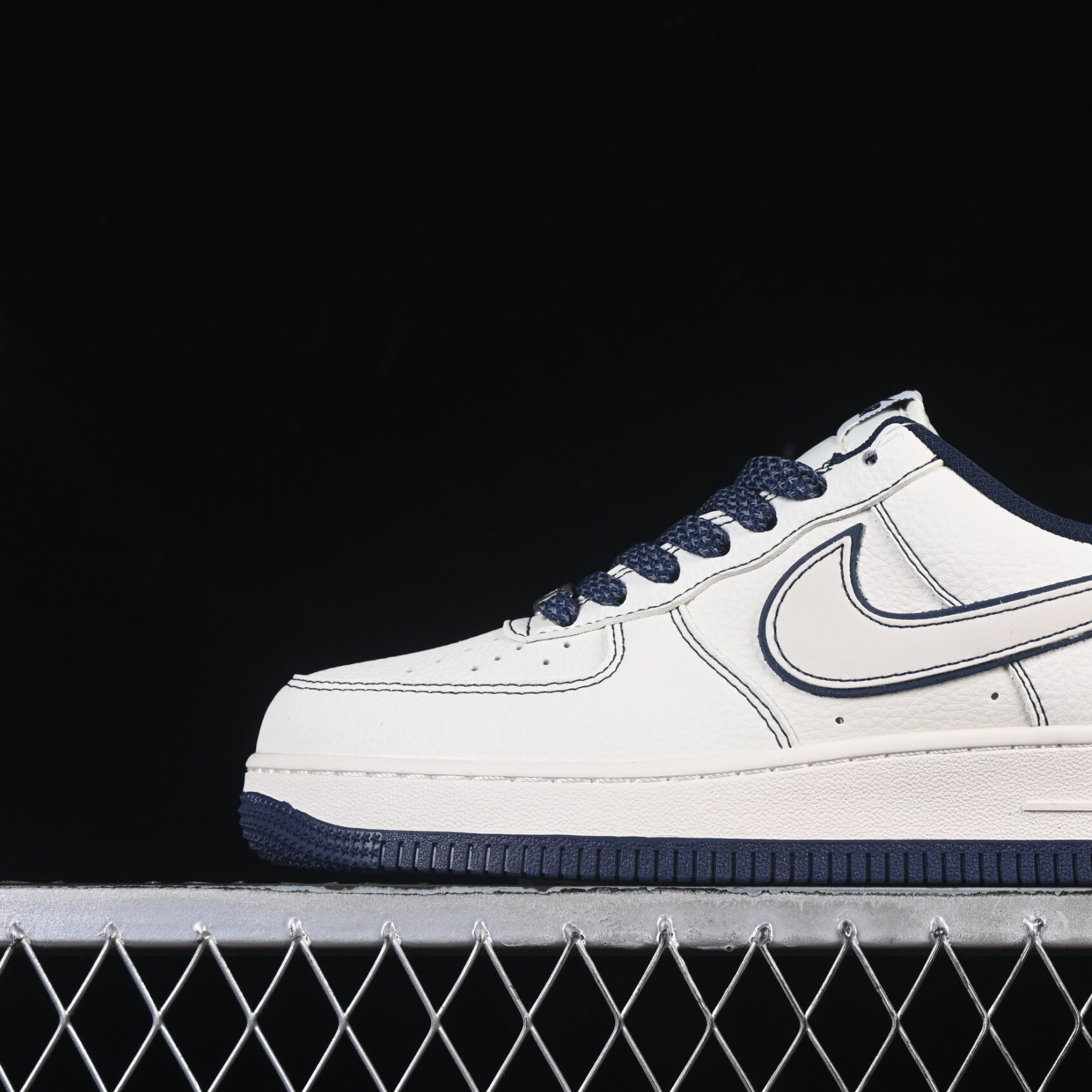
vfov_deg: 18.1
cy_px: 544
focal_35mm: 96
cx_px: 798
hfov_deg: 18.0
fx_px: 3426
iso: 160
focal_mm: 50
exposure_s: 1/80
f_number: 8
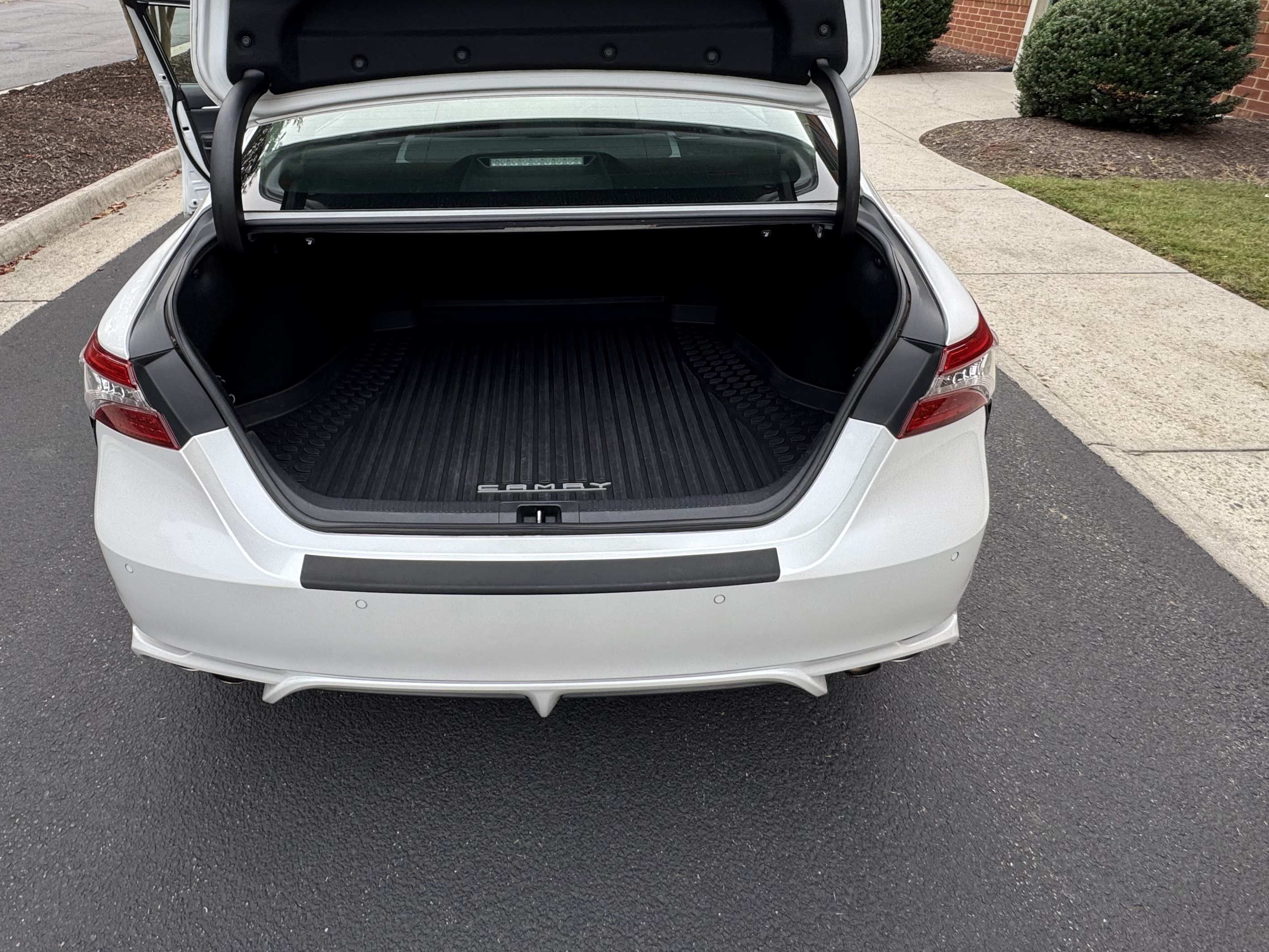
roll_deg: -2.3
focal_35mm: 20
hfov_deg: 81.3
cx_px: 552
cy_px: 282
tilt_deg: -24.4
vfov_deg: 63.4
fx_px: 733
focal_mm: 2.22
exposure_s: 1/99
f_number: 2.2
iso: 64
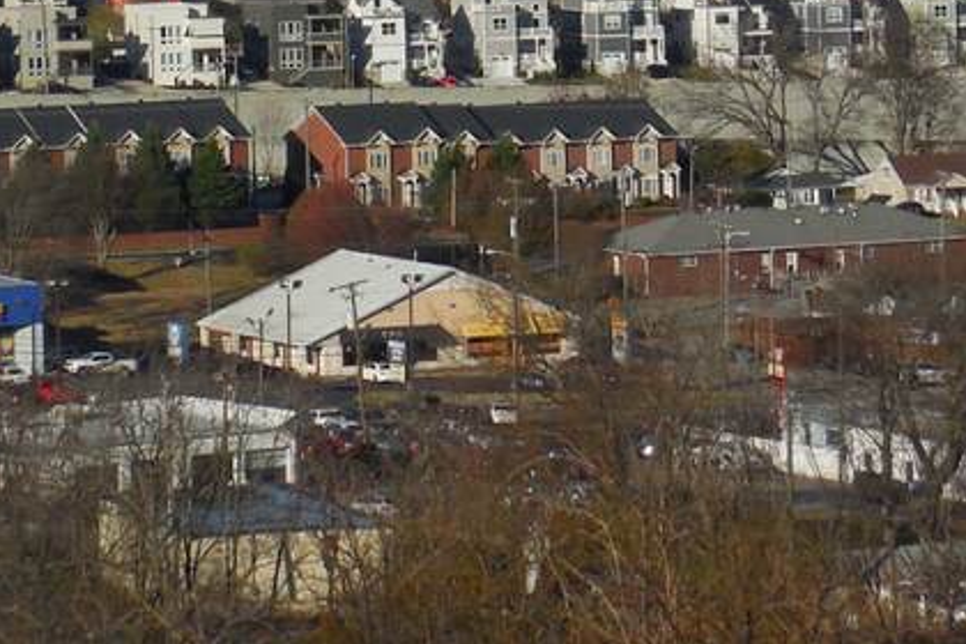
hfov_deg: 9.1
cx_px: 419
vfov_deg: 6.0
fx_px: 6037
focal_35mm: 225
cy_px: -290
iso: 125
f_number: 4.4
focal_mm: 12.6
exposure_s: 1/1250
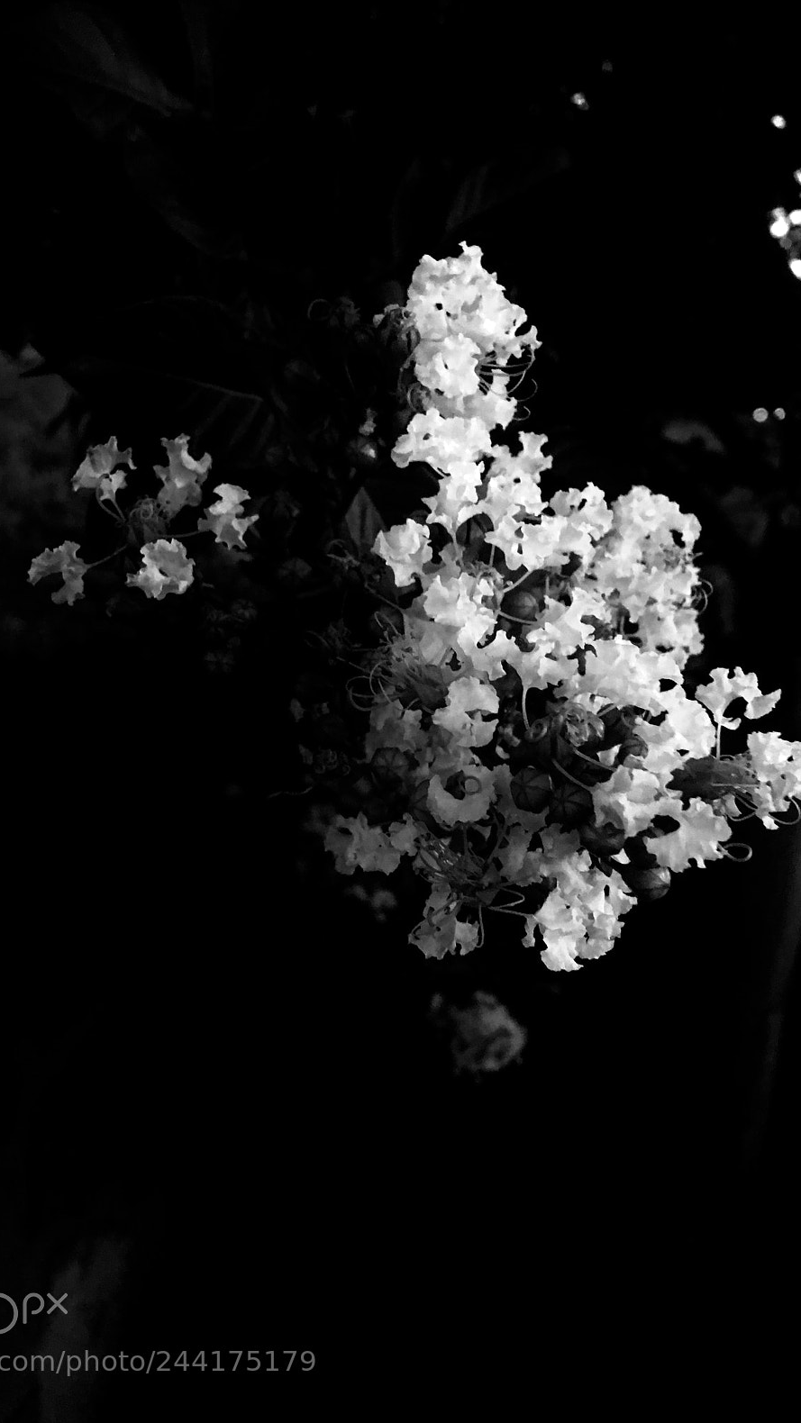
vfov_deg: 61.0
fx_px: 1208
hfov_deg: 36.7
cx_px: 385
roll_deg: -3.3
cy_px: 712
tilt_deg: -16.6
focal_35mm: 32
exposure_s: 1/17
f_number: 2.2
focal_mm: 4.15
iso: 200
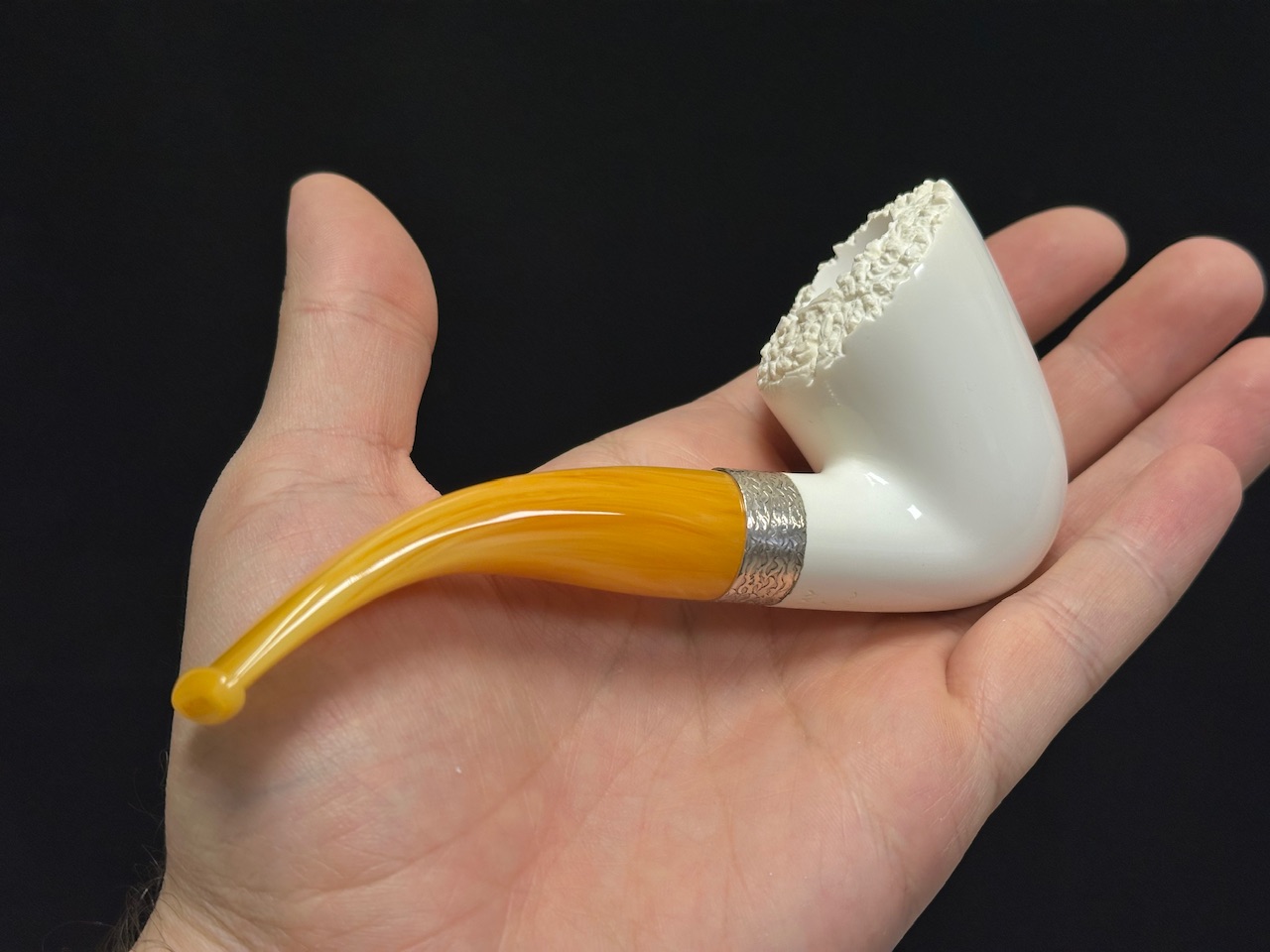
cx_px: 635
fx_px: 1761
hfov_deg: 39.7
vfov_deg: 30.3
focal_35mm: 48
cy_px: 476
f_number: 1.78
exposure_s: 1/146
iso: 50
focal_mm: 6.86
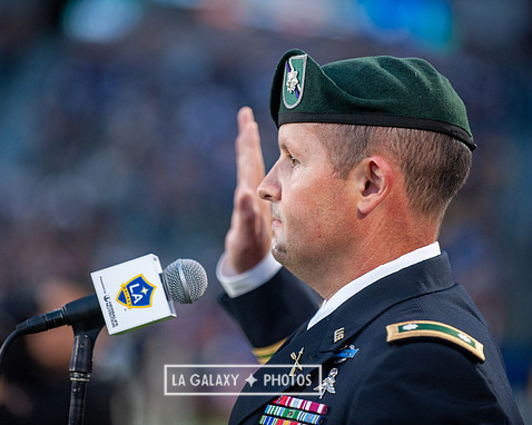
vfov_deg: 7.5
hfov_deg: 9.4
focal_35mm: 205
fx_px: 3226
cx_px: 243
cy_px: 212
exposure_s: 1/1000
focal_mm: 180
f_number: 2.8
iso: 1600
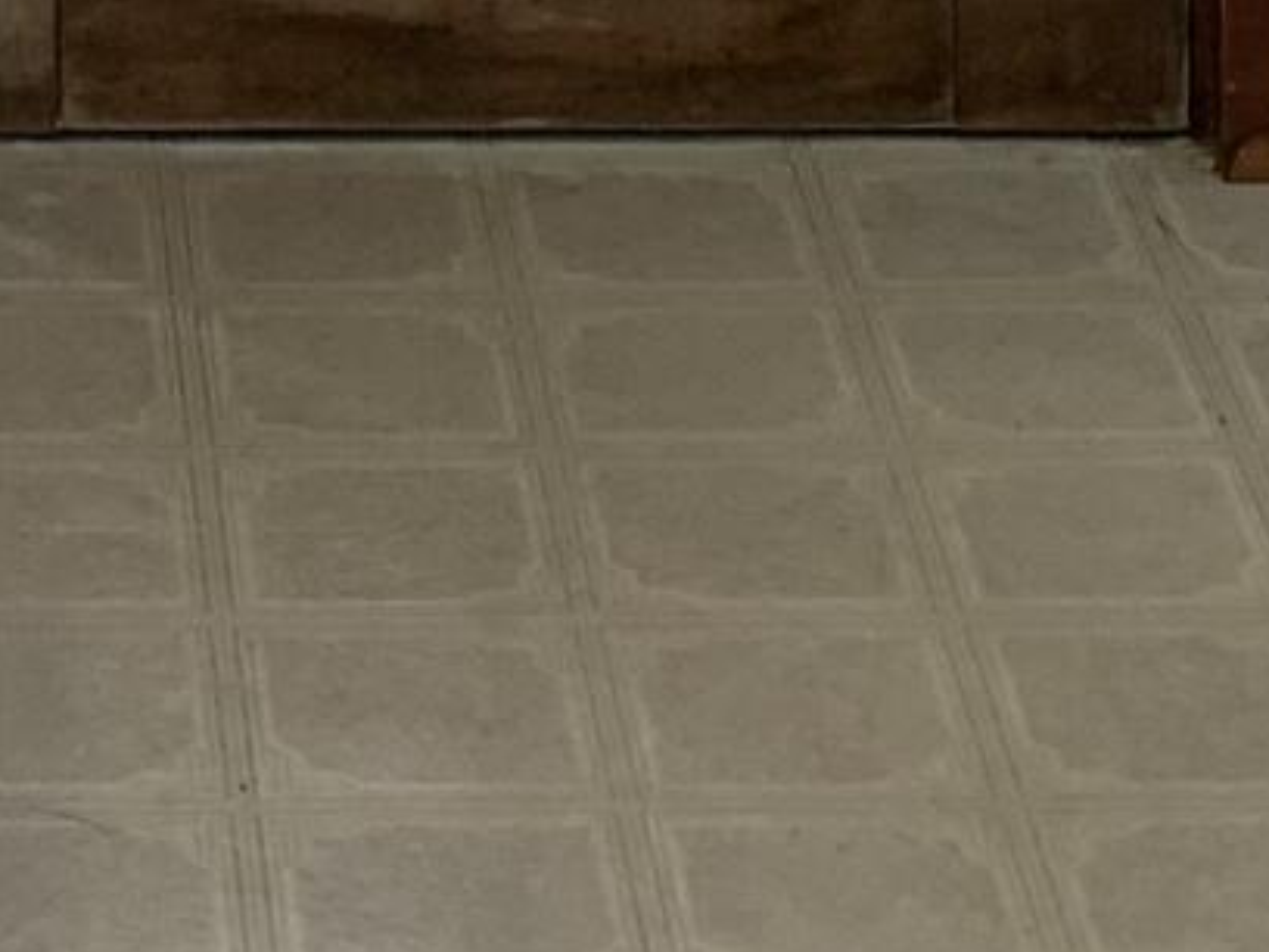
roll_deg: -0.1
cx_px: -295
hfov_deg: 10.2
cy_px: -2476
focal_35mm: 191
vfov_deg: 6.6
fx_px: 7002
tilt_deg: -6.1
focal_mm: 4.25
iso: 80
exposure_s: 1/120
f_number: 1.8
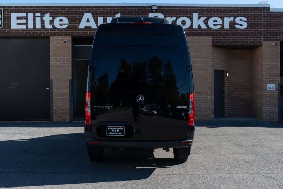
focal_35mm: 42
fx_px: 330
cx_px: 142
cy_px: 94
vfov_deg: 31.9
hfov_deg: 46.4
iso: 160
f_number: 5
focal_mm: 28
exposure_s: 1/640
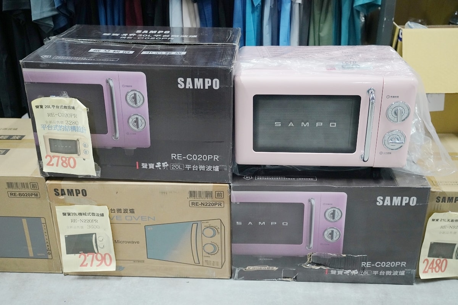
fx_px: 509
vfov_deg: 33.4
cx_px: 229
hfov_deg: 48.5
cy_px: 152
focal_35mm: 40
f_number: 2.8
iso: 5000
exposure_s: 1/160
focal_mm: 40
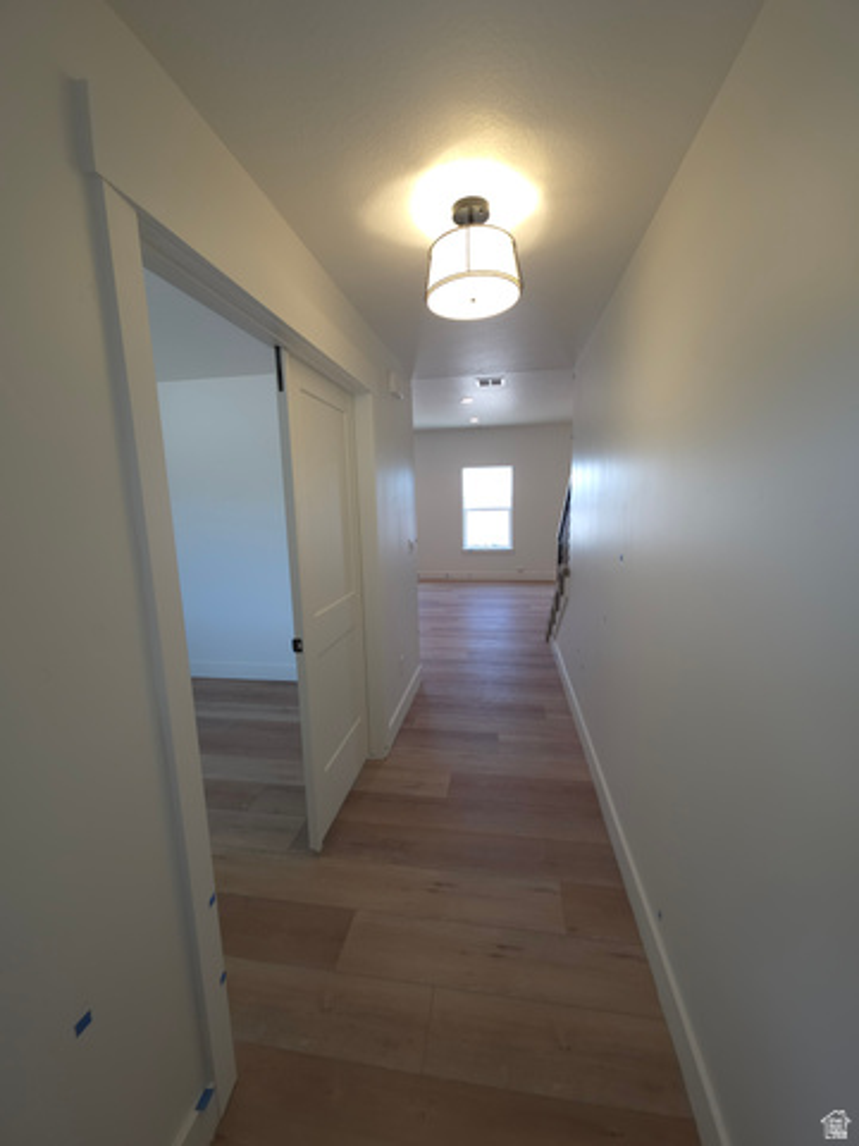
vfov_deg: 106.2
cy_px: 573
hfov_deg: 89.9
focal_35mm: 13
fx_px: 430
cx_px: 430
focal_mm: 2.2
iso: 20
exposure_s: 1/30
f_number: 1.9
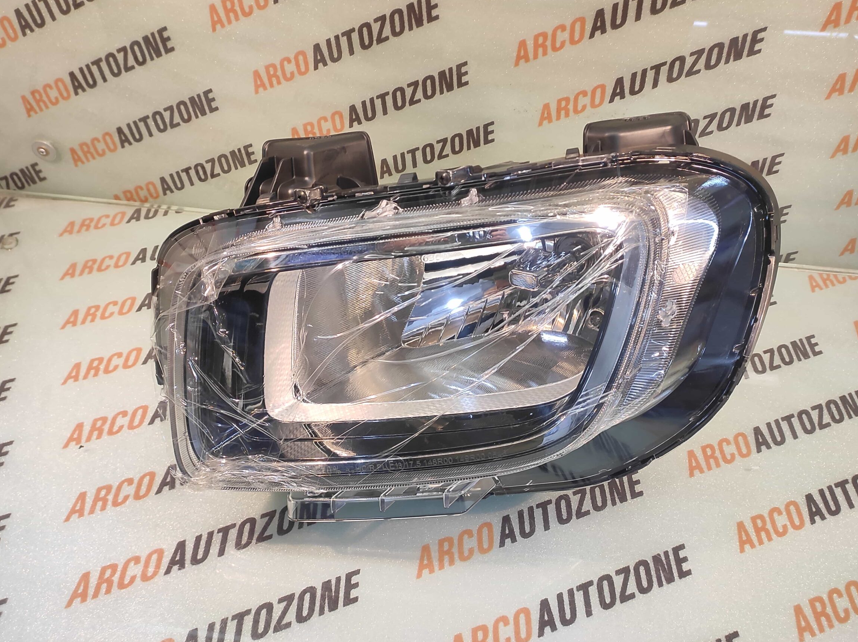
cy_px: 285
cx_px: 425
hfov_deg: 84.7
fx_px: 471
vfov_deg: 68.4
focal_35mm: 19
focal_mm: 4.74
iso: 223
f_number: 1.79
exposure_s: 1/33
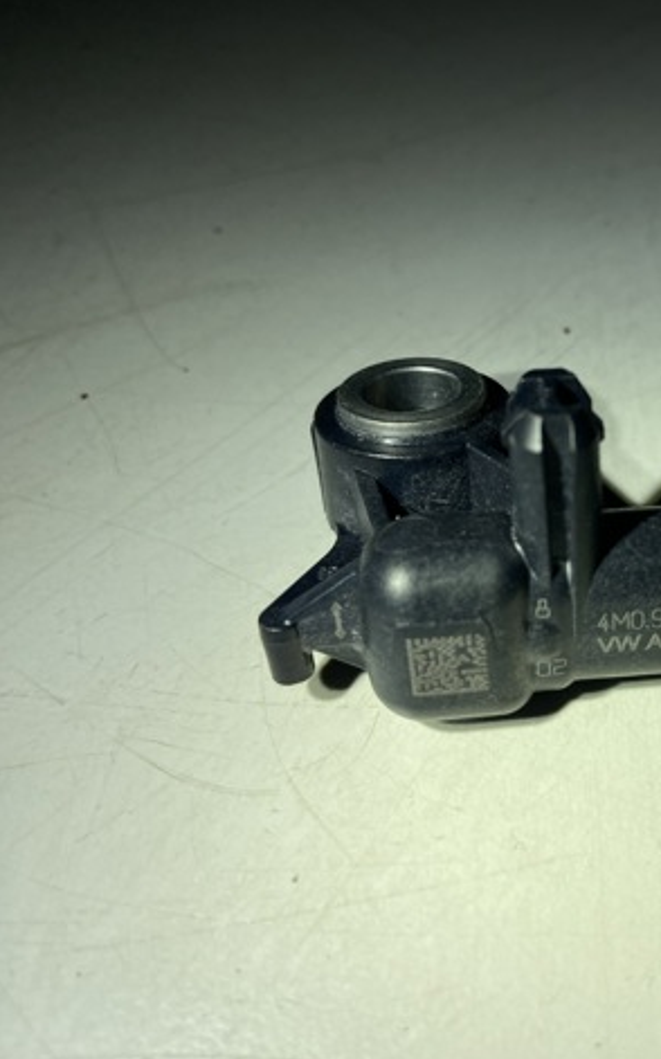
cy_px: 527
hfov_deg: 32.8
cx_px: 643
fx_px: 1039
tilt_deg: -52.9
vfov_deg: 54.0
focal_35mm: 36
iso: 32
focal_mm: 4.25
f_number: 1.8
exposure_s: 1/626
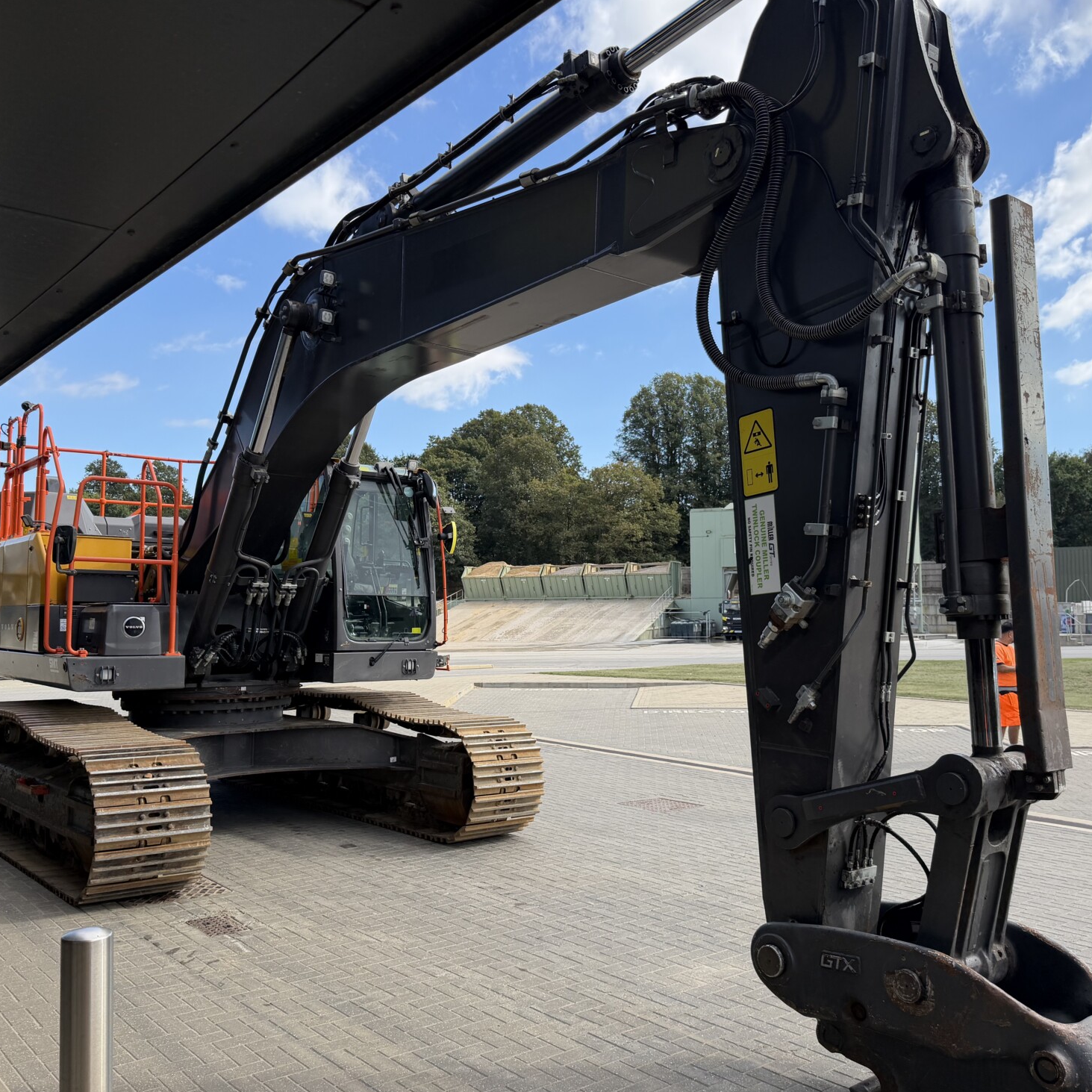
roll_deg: +0.9
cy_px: 557
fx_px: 1035
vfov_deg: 55.6
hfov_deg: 55.6
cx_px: 558
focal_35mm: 29
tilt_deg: +4.8
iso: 100
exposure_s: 1/2232
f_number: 1.78
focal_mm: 6.76
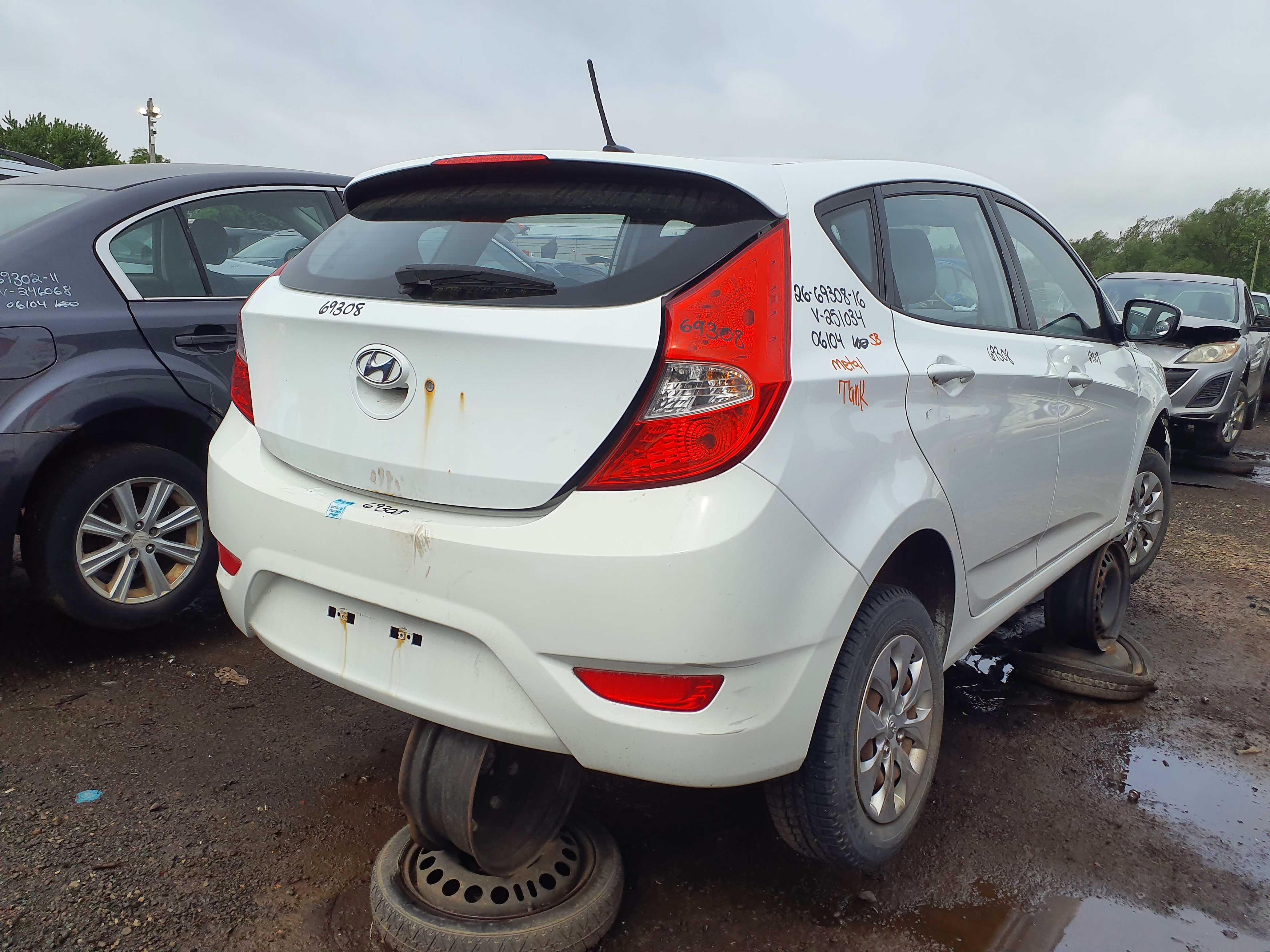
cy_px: 476
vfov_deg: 51.4
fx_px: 991
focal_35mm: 27
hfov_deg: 65.3
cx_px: 635
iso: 40
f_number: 1.9
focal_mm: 3.58
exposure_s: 1/1980
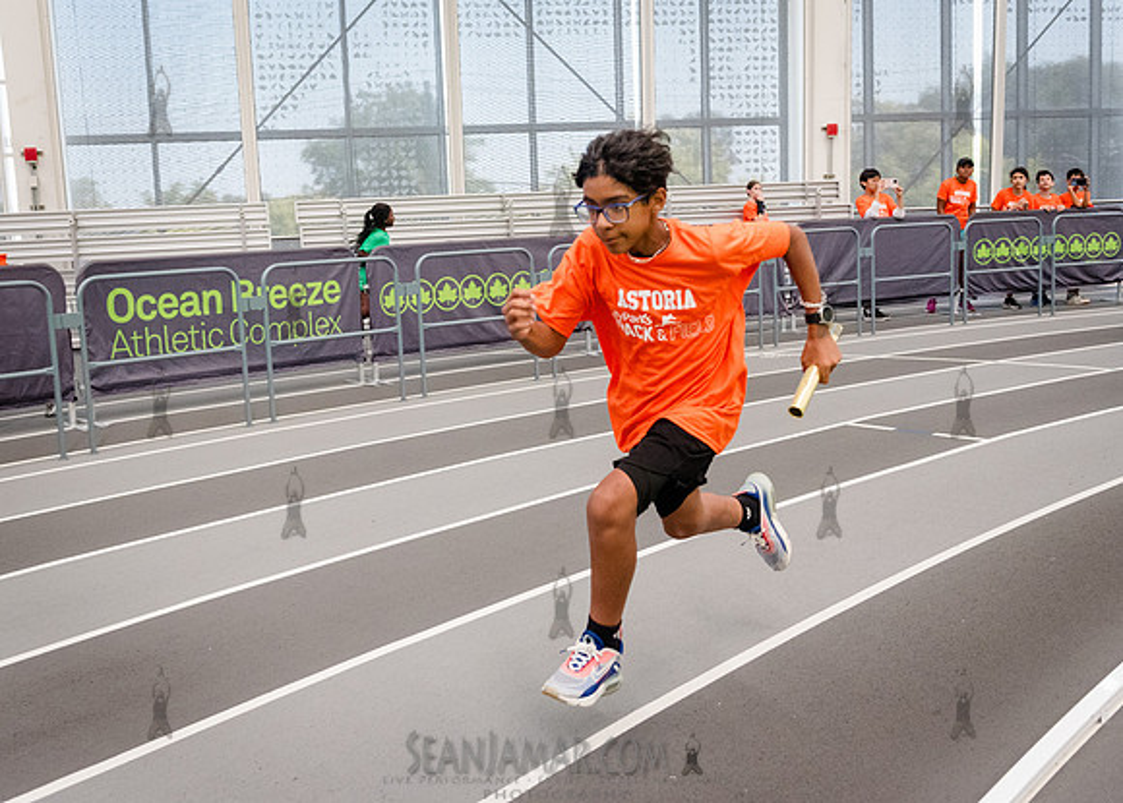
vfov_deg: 34.2
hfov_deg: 46.5
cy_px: 382
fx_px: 1307
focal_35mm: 41
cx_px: 548
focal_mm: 35
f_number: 3.5
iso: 6400
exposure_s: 1/1000
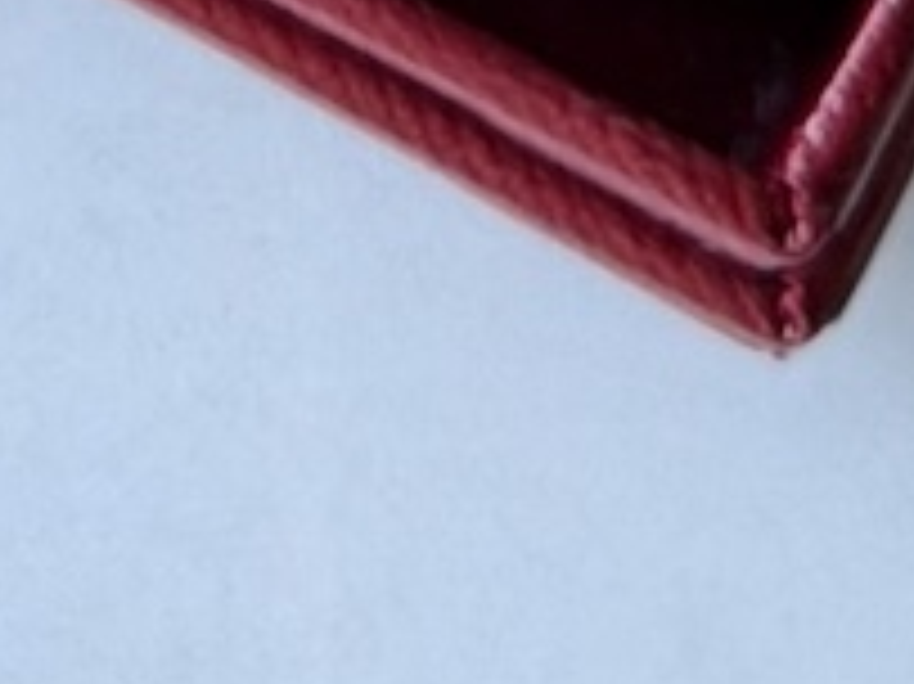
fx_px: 9975
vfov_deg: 3.6
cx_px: -99
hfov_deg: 5.2
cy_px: -2709
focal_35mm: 378
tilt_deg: -75.6
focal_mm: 6.76
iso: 125
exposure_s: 1/60
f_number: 1.78
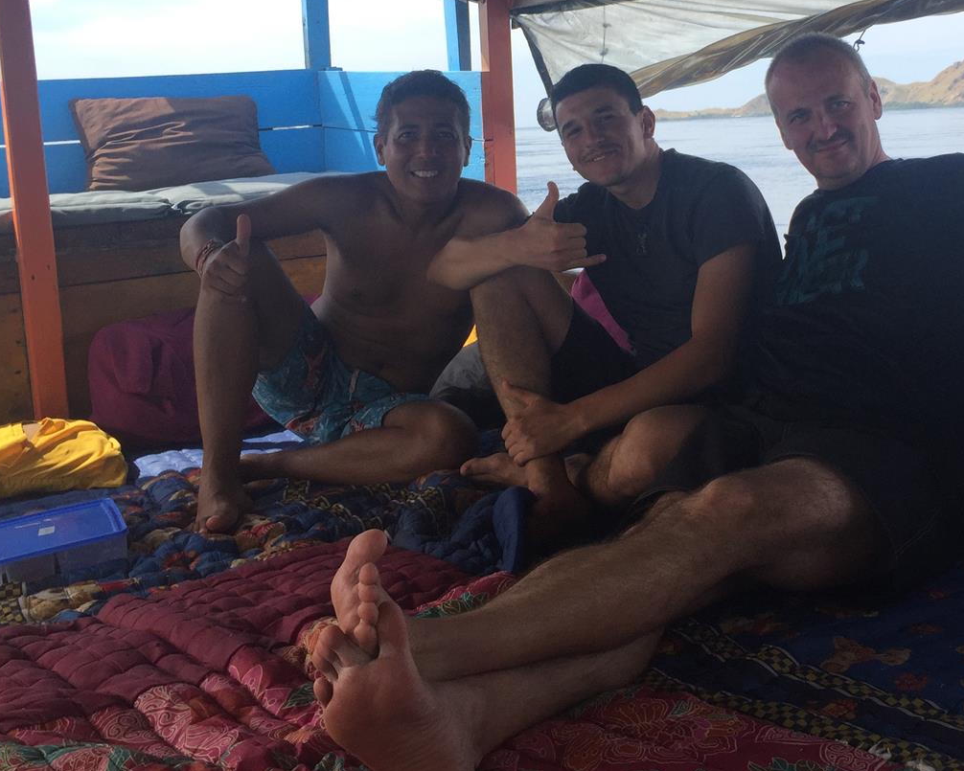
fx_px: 1284
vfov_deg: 33.0
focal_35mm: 45
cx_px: 635
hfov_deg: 40.7
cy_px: 232
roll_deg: +0.8
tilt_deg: -3.5
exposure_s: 1/860
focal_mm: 4.15
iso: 32
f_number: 2.2
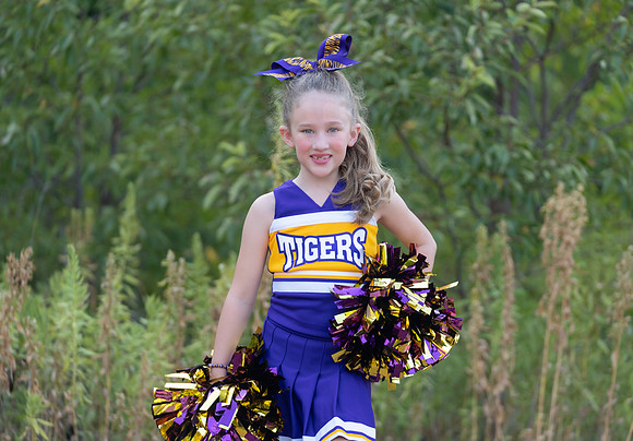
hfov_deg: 14.6
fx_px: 2473
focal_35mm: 139
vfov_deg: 10.2
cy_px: 241
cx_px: 343
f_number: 2.8
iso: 320
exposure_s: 1/320
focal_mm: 121
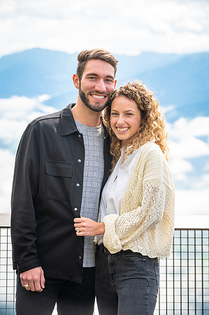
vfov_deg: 16.4
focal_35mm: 125
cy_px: 158
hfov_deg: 10.9
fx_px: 1091
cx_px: 104
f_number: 6.3
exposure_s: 1/640
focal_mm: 125
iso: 320
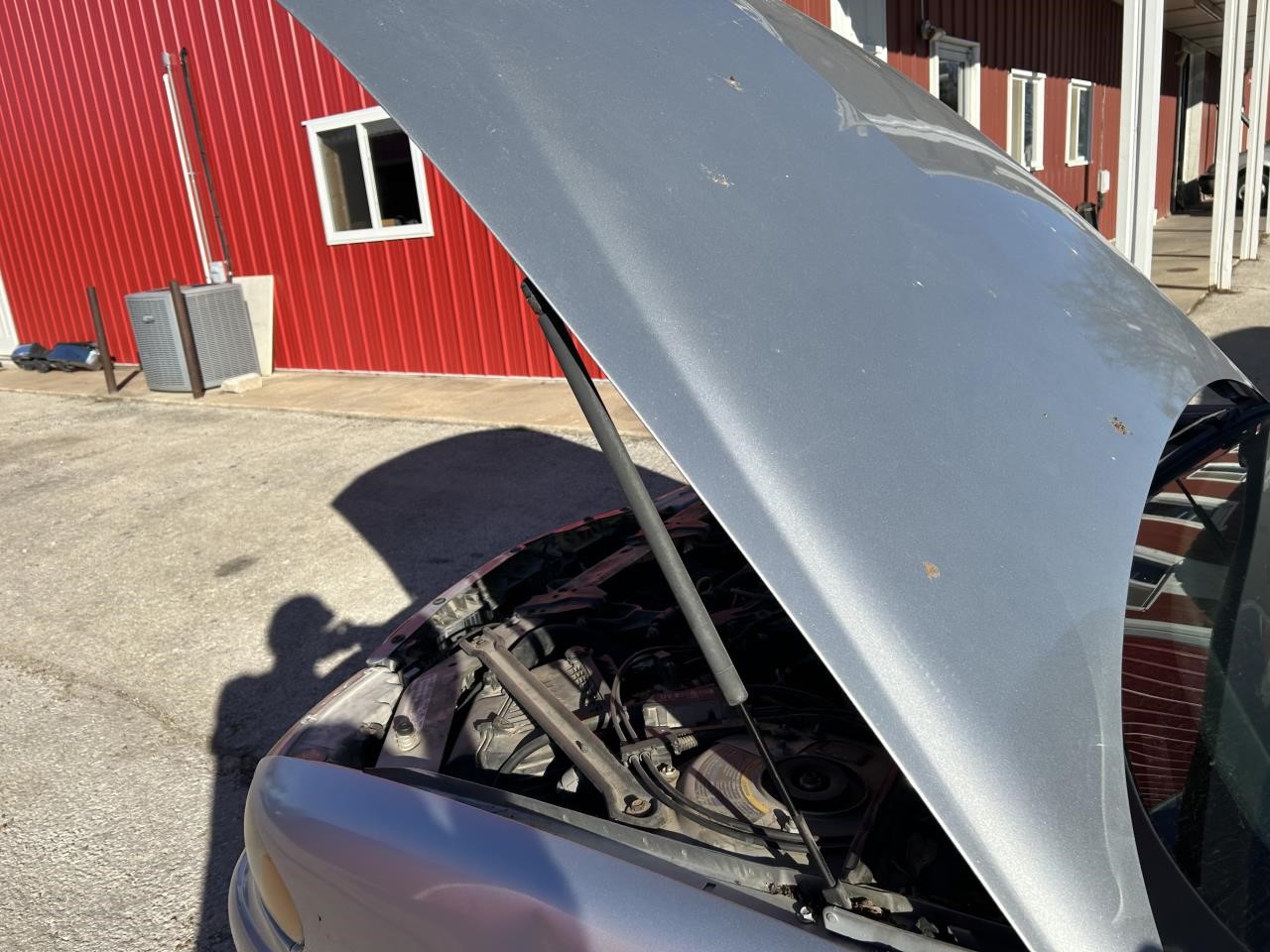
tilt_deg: -13.6
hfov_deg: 67.3
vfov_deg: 53.1
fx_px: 954
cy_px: 476
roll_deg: +4.2
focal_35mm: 26
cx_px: 635
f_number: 1.5
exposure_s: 1/4444
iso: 50
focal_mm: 5.7
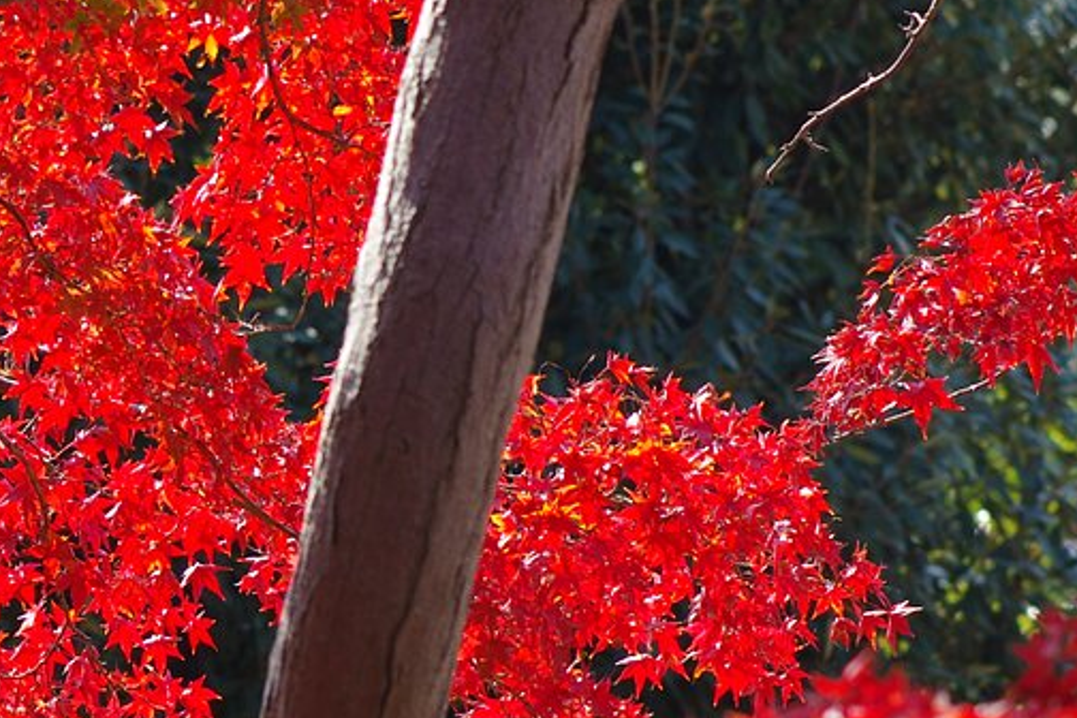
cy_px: 407
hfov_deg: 6.1
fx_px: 10021
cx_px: -13
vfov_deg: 4.1
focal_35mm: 335
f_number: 8
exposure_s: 1/200
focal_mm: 110
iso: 200
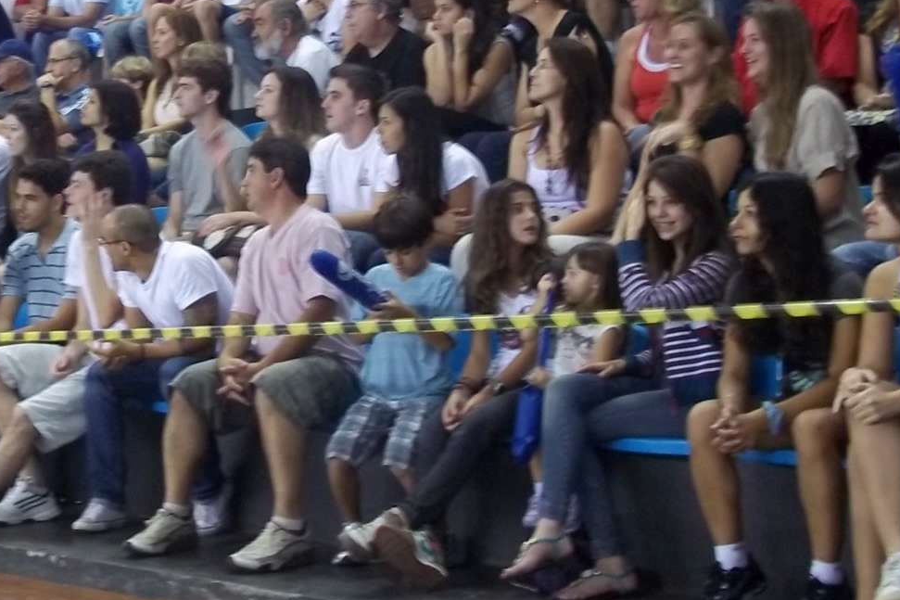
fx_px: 1975
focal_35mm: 79
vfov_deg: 17.0
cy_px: 54
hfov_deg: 25.1
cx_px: 152
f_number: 3.1
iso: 160
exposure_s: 1/25
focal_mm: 6.5
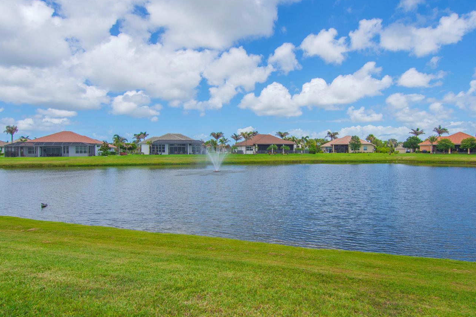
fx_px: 273
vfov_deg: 60.3
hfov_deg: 81.7
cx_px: 273
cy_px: 151
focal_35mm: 21
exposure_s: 1/500
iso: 160
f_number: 8
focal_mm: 11
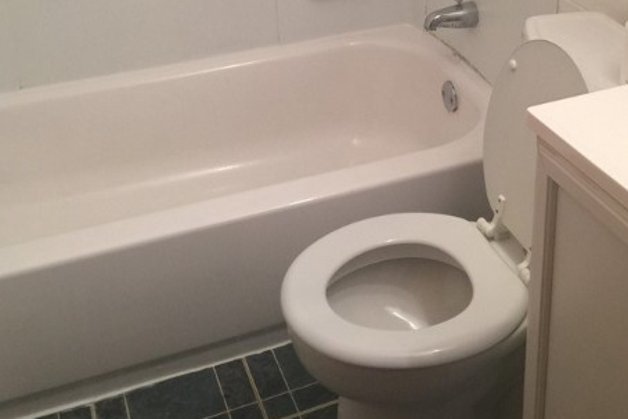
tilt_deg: -22.1
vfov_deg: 25.5
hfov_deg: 38.7
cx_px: 376
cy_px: 25
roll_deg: +1.6
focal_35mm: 51
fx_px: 890
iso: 50
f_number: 2.2
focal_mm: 4.15
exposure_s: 1/15
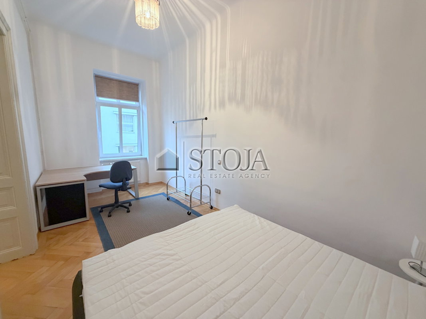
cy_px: 160
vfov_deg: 85.7
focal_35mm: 14
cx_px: 213
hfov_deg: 102.1
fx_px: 172
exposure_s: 1/50
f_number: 2.2
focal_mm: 2.22
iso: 400
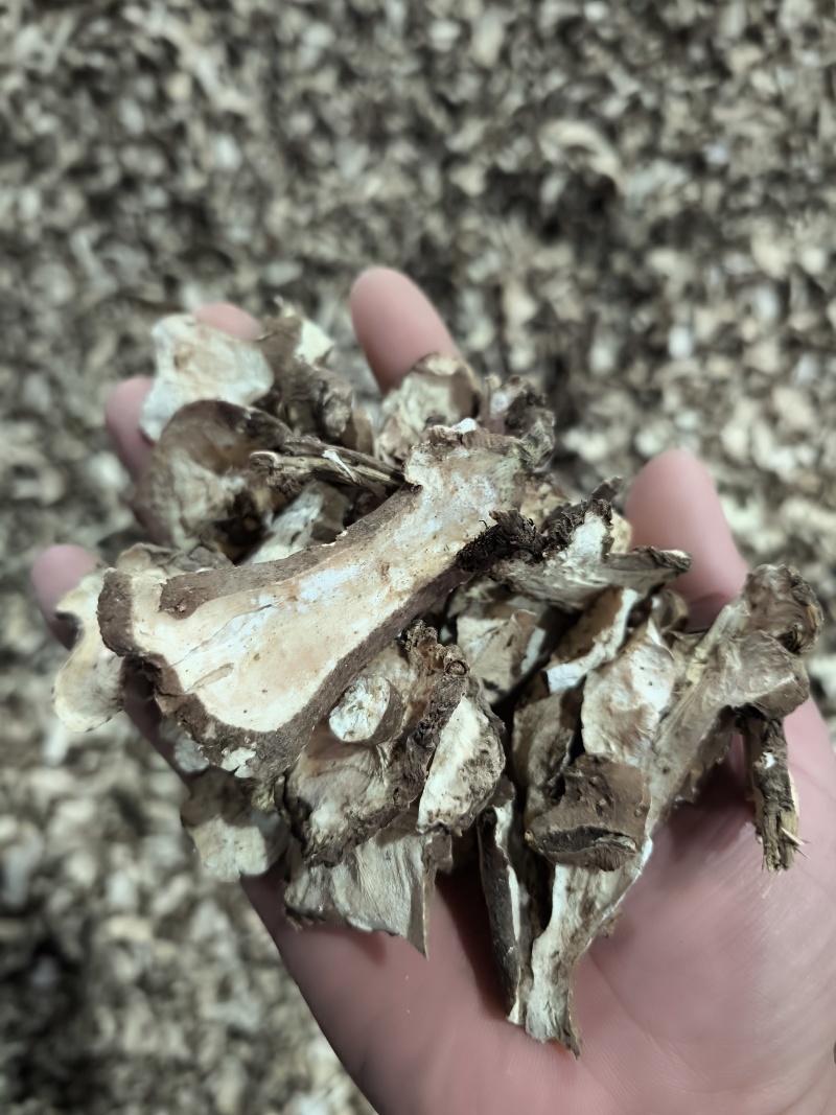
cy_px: 558
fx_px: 741
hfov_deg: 58.9
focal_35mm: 23
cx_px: 418
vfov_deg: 73.9
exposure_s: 1/50
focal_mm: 5.35
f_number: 1.7
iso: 1600
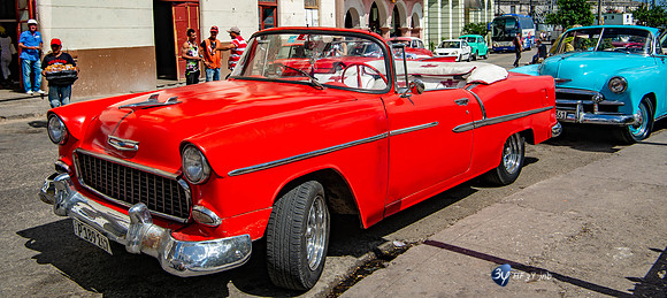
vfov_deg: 26.3
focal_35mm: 37
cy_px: 76
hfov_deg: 55.8
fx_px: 630
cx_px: 334
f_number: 10
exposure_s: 1/400
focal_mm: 34
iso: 100
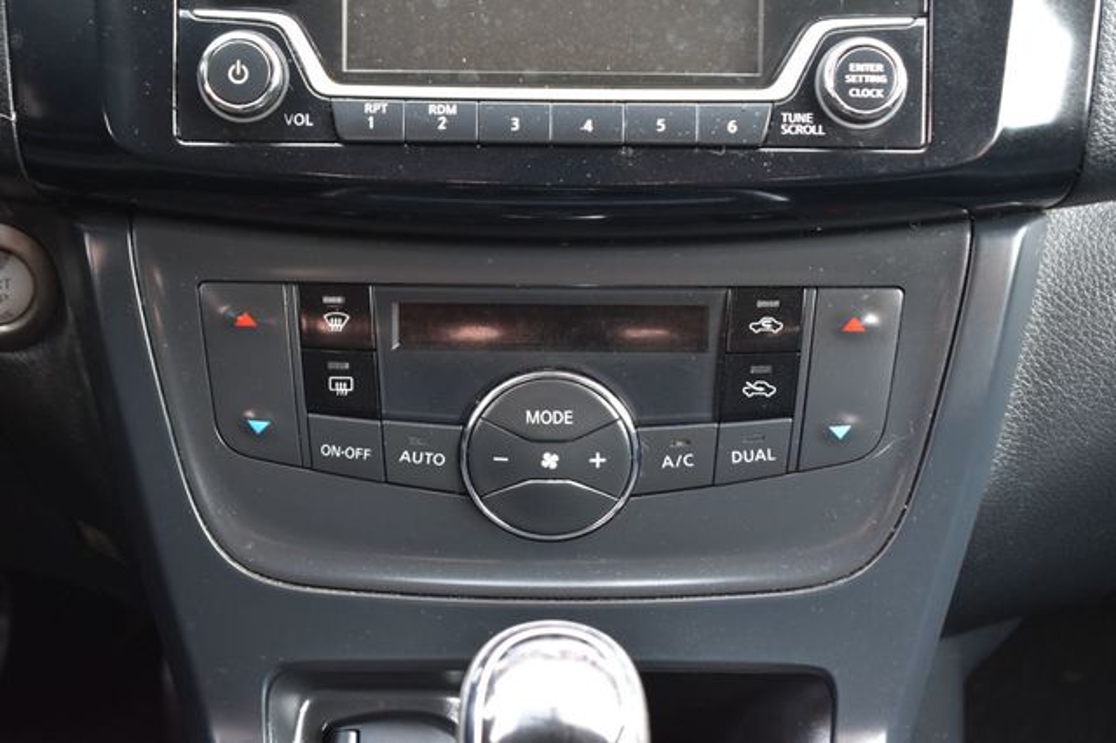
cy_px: 372
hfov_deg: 24.6
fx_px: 2556
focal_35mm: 82
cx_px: 558
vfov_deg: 16.5
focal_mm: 55
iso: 1100
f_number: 6.3
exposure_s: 1/15
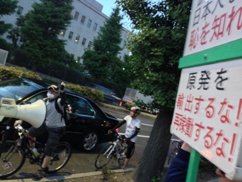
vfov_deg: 43.0
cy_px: 91
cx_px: 121
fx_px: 231
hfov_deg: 55.3
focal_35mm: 33
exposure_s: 1/15
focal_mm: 4.12
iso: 500
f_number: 2.4
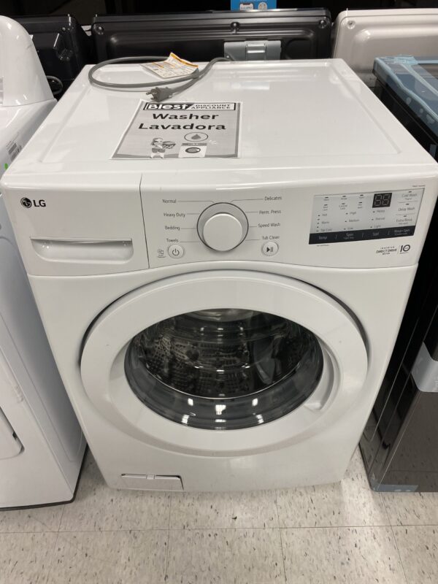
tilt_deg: -40.8
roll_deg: +2.0
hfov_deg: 53.1
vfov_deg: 67.3
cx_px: 219
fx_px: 439
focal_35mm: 26
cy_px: 292
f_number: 1.8
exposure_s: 1/64
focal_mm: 4.25
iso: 64
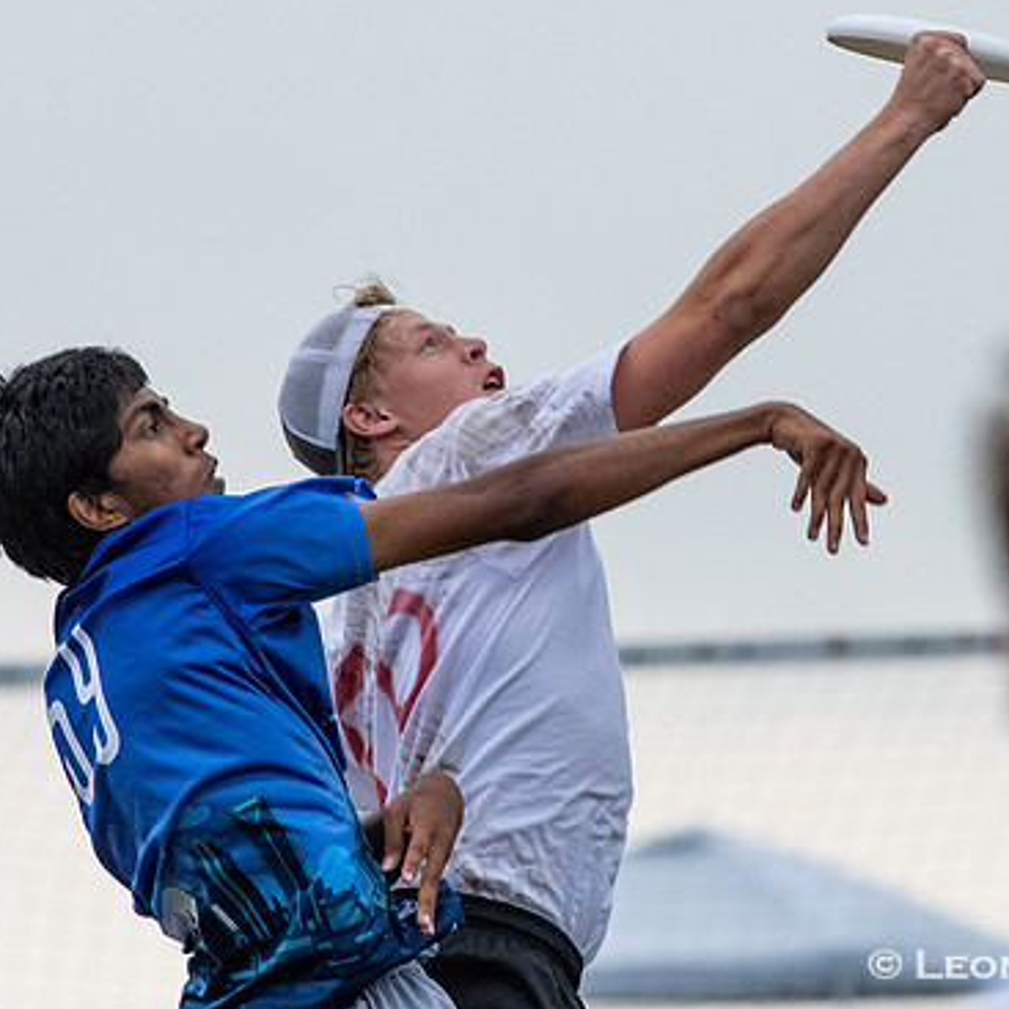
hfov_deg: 2.4
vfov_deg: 2.4
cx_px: 728
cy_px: 388
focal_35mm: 728
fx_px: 24008
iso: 1600
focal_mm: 300
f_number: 7.1
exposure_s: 1/2000
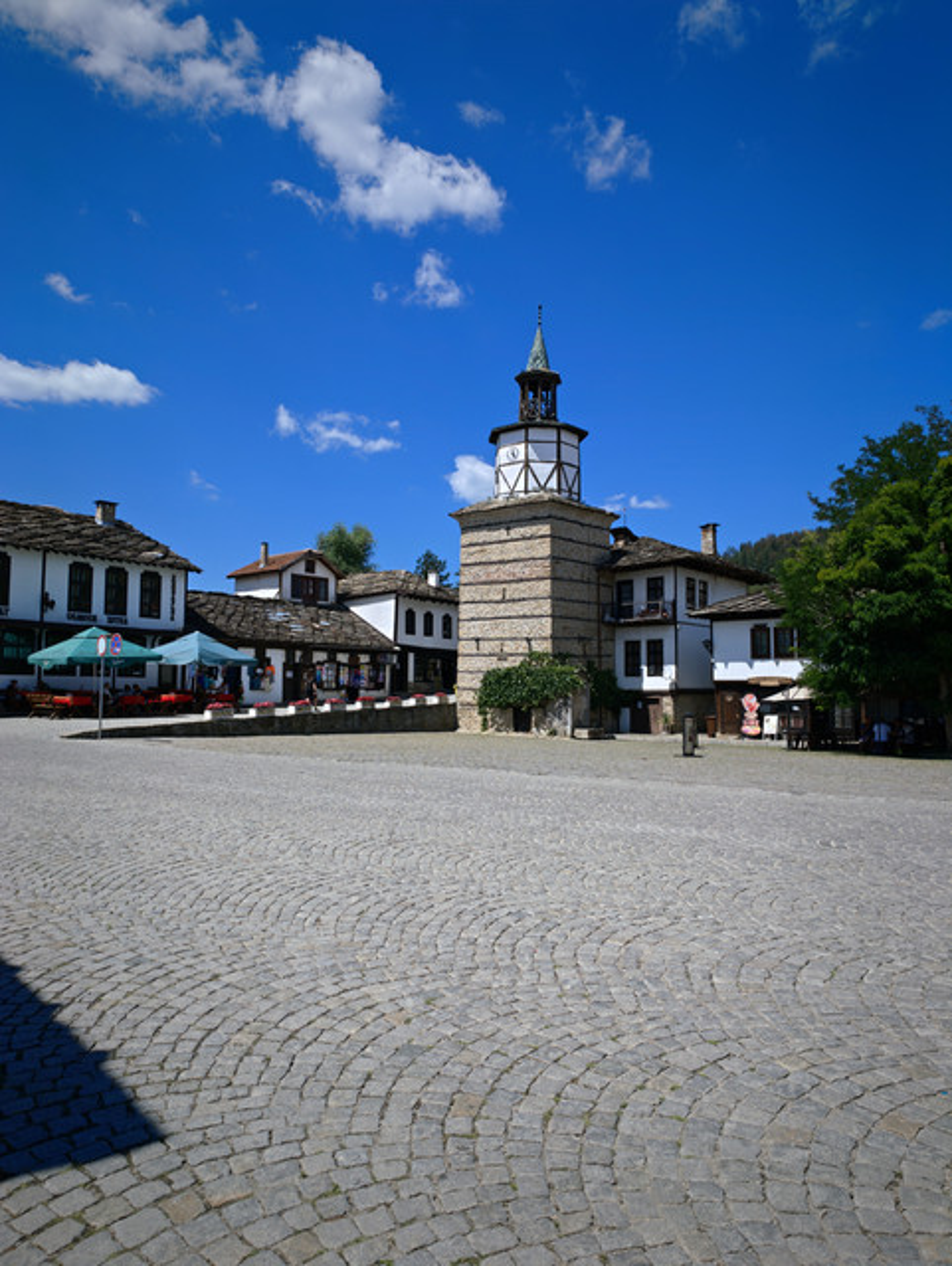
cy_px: 633
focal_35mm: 23
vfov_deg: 73.9
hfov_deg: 58.9
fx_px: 842
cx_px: 476
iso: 640
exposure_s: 1/26958
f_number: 1.5
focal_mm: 7.73
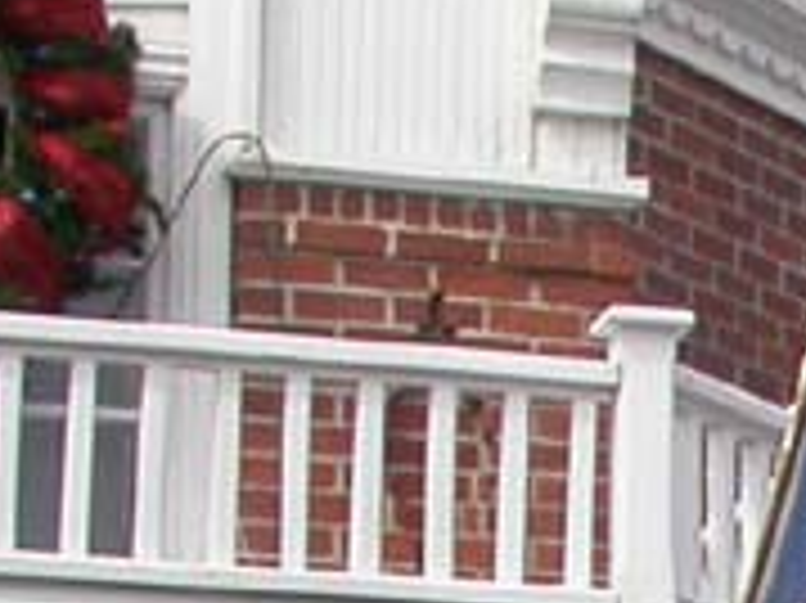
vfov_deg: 6.4
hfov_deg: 8.3
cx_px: 1990
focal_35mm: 217
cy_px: 1701
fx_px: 5049
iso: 100
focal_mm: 7.85
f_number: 6.7
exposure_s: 1/238
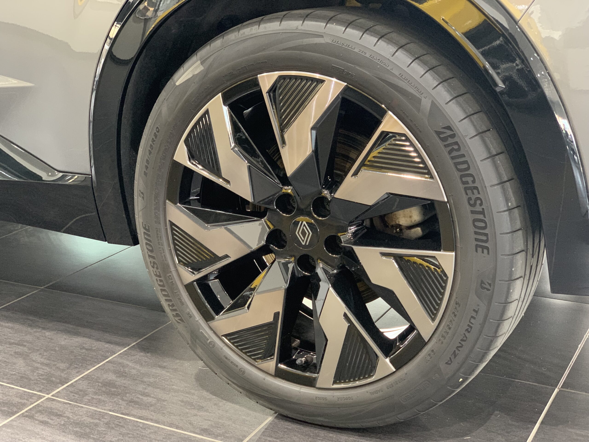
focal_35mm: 52
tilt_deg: -16.5
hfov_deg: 36.8
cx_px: 294
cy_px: 221
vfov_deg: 28.0
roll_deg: +1.2
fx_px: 885
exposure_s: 1/33
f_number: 2.4
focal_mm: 6
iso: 400
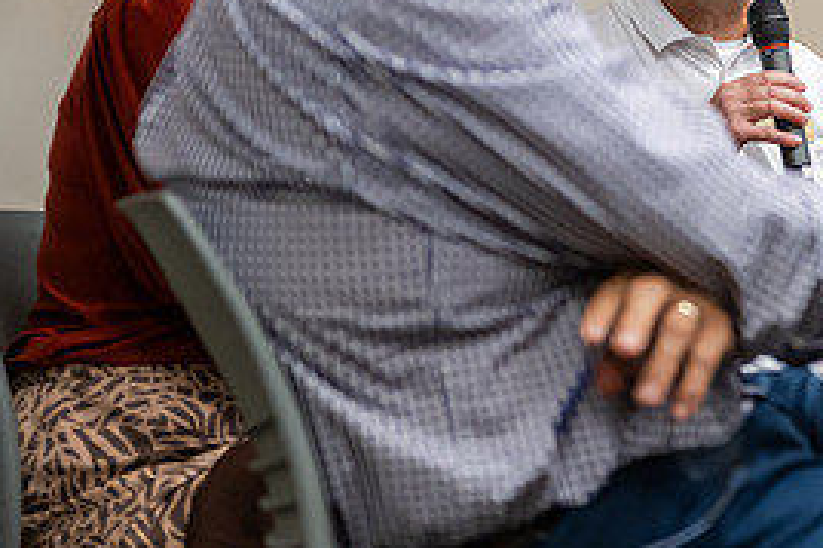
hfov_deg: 13.4
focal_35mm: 151
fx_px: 3450
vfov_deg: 9.0
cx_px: 805
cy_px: 57
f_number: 2.8
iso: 1600
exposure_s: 1/160
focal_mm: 70
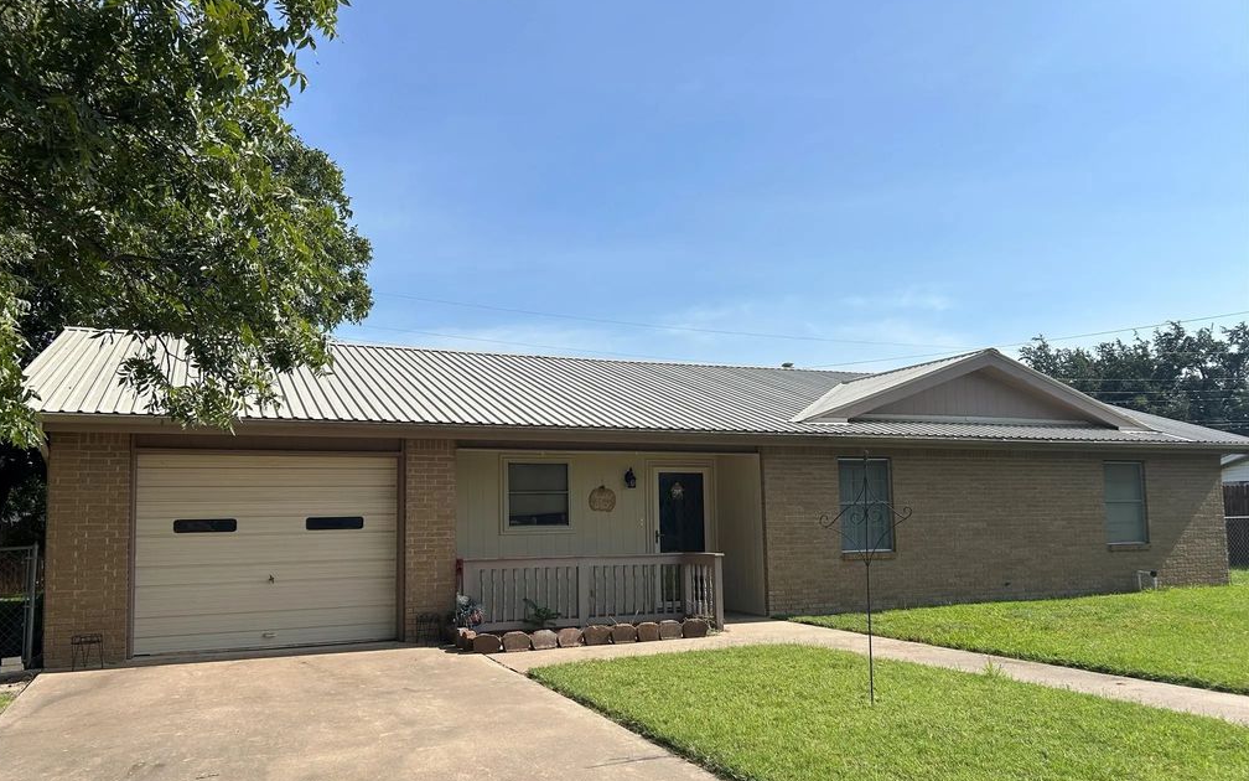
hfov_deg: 66.5
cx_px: 616
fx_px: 953
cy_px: 450
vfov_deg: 44.4
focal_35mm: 28
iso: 50
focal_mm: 5.7
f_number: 1.5
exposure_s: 1/5076
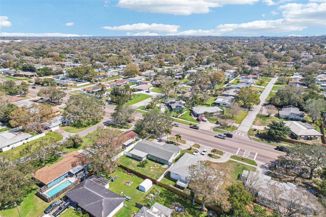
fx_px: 199
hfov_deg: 78.6
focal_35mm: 22
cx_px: 163
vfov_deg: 57.2
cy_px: 108
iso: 130
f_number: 2.8
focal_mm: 8.4
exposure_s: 1/2500
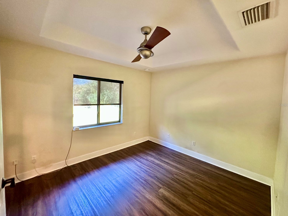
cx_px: 143
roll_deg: -2.1
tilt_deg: -4.0
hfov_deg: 98.2
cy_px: 105
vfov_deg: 81.7
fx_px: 125
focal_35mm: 15
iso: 800
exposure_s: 1/60
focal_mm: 2.22
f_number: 2.2
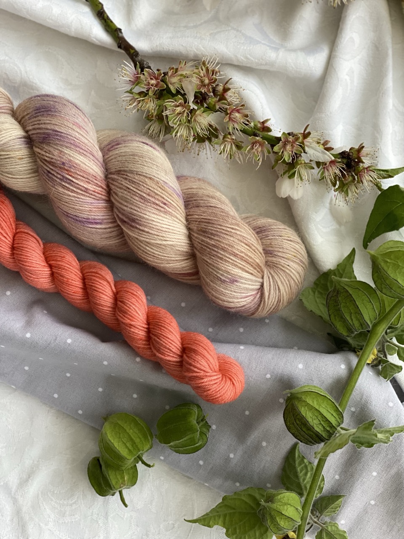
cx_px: 202
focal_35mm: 52
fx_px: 809
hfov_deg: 28.0
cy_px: 270
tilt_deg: -87.9
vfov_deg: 36.8
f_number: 2
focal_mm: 6
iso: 250
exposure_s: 1/120
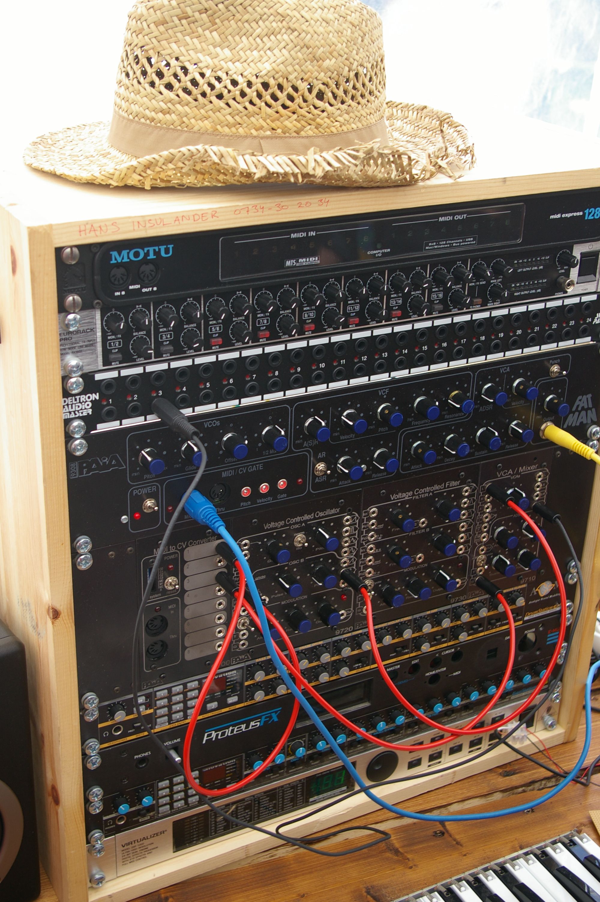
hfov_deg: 27.2
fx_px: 1240
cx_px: 300
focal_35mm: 50
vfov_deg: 40.0
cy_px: 451
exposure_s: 1/90
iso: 200
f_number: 4
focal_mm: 33
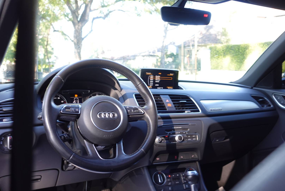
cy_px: 96
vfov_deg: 38.9
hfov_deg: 55.8
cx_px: 142
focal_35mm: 34
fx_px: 269
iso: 160
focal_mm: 13.08
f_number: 2.8
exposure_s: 1/40
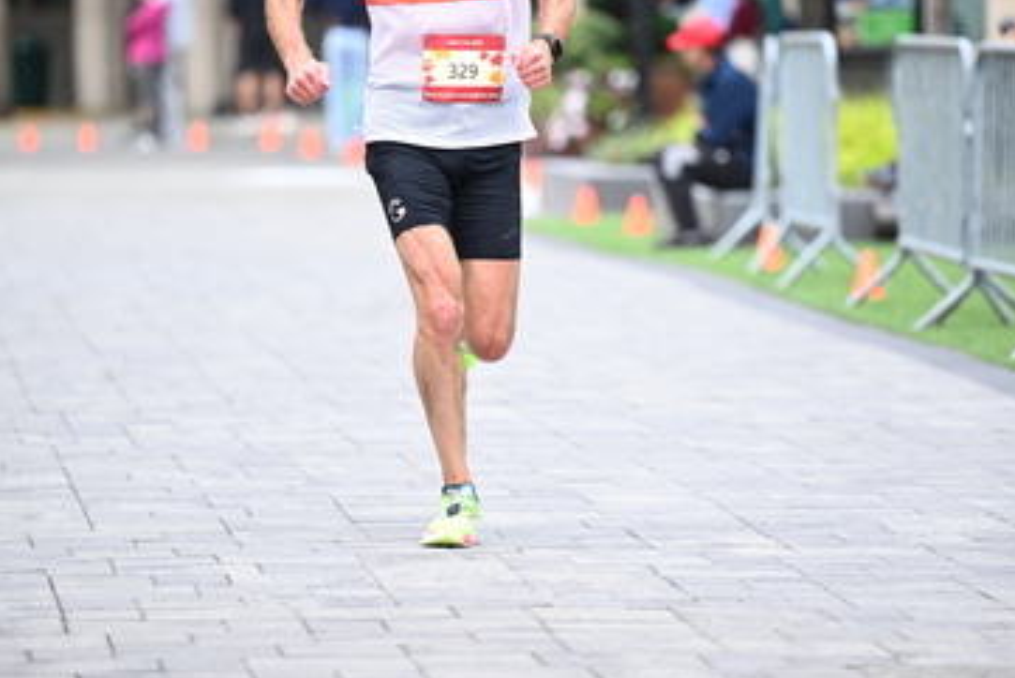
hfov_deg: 7.5
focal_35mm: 274
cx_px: 508
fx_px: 7728
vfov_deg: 5.0
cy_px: 250
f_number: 2.8
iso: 1250
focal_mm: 180
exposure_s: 1/1250
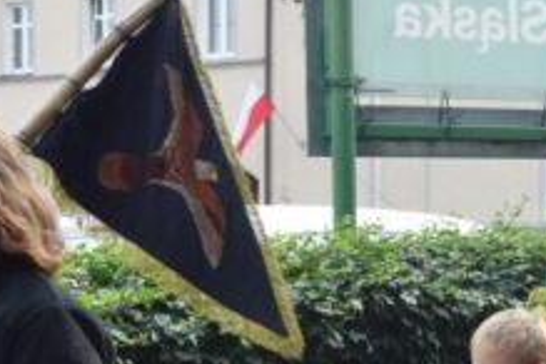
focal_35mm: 137
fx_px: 2078
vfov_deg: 10.0
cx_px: 461
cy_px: 249
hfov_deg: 14.9
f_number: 8
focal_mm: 26
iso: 400
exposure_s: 1/250
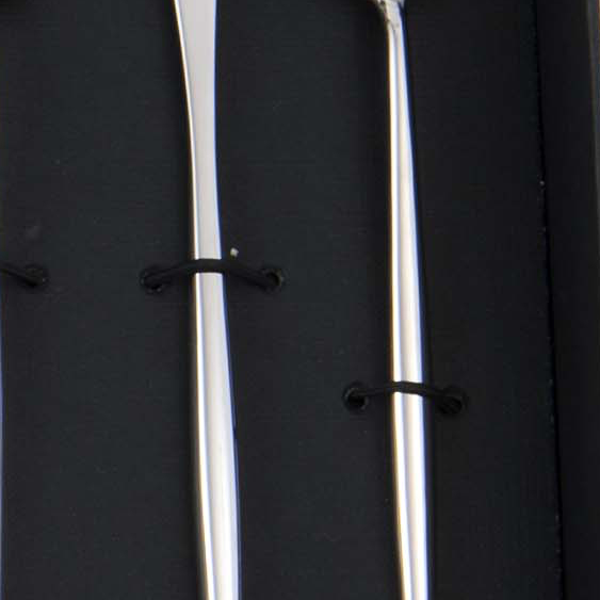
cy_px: 420
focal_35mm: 287
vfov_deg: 6.1
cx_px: -844
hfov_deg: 5.9
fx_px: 5628
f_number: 20
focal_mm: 45
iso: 160
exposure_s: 1/125
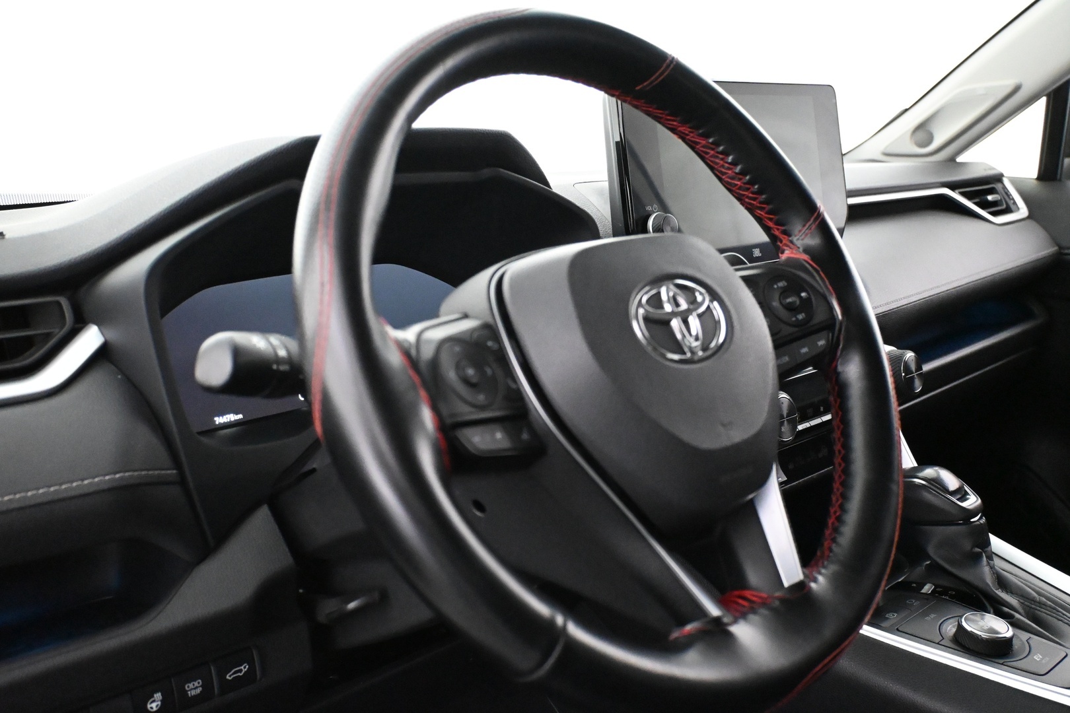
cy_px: 356
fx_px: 981
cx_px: 535
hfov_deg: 57.2
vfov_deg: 40.0
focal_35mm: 33
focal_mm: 22
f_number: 4
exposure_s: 1/60
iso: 9000
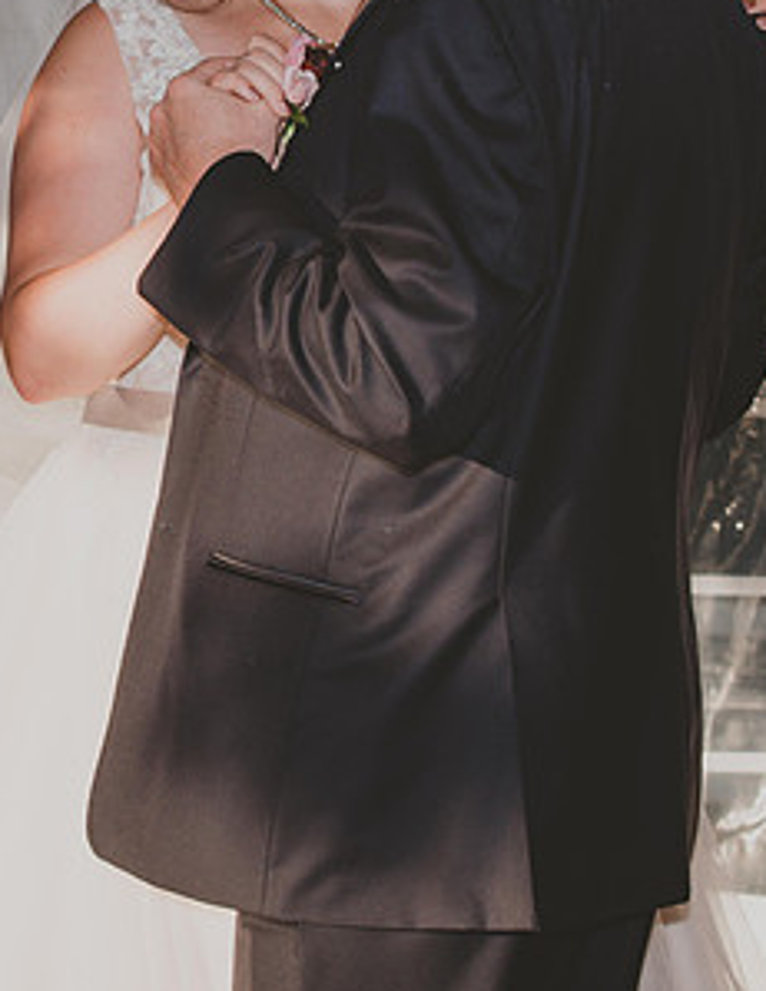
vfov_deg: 10.4
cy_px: 206
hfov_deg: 8.0
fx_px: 5444
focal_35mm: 188
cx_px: -31
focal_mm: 52
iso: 100
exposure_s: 1/200
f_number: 7.1
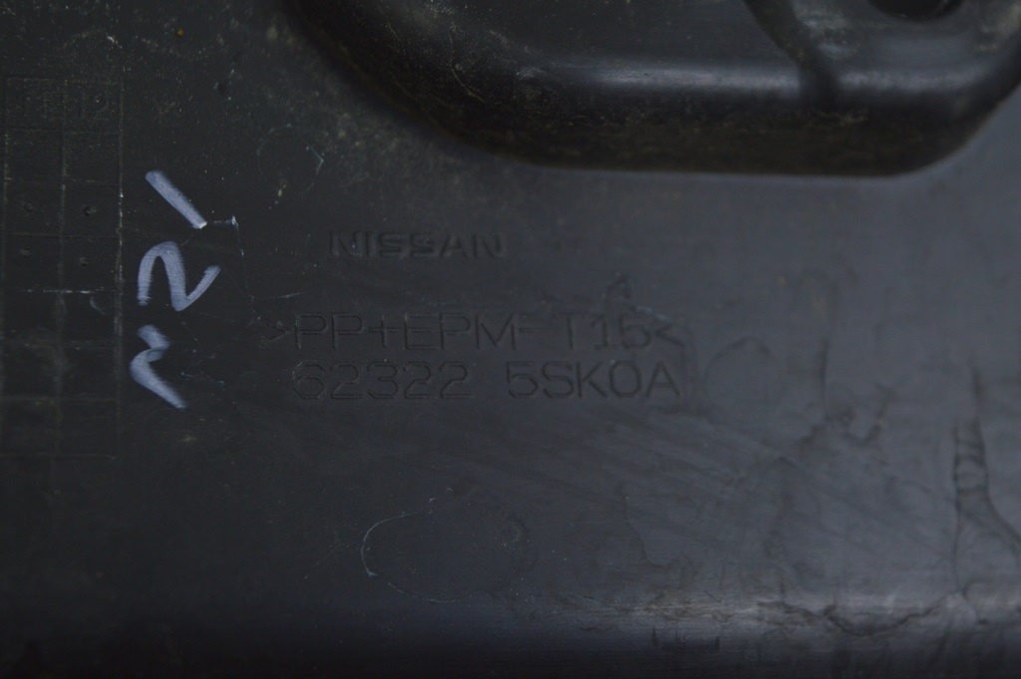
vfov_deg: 18.9
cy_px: 340
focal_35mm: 72
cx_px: 510
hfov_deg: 28.1
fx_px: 2040
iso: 400
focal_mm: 48
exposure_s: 1/30
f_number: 5.6
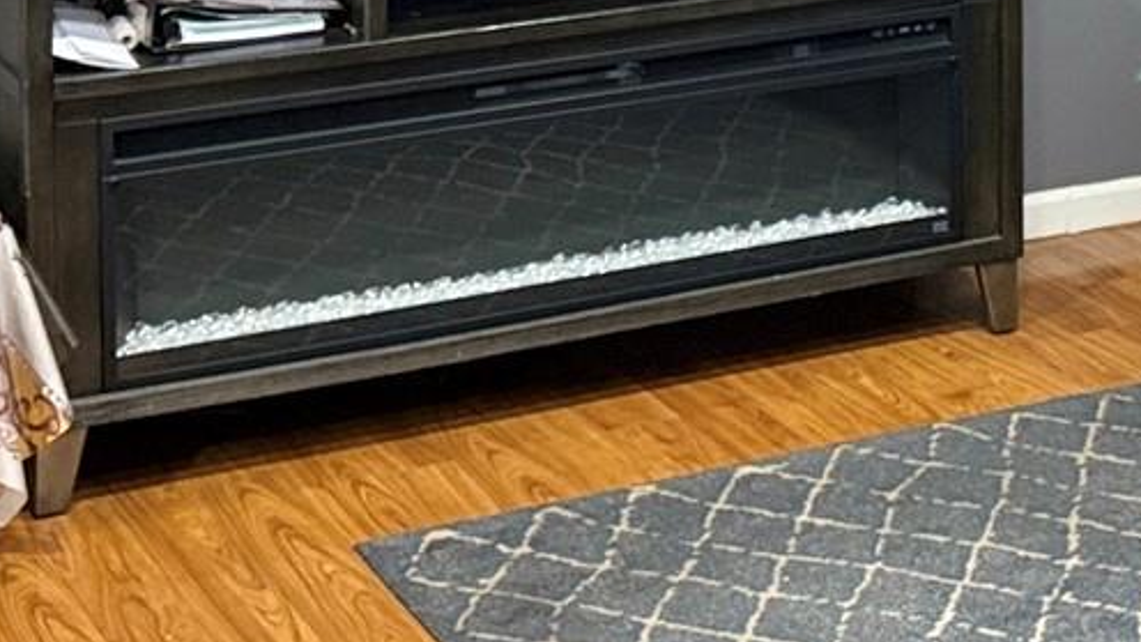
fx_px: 3268
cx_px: 1231
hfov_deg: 19.1
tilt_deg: -1.6
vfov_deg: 10.5
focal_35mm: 108
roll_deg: +0.6
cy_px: -552
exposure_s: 1/60
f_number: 1.78
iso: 500
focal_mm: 6.76
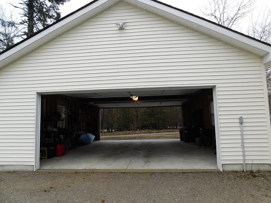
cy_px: 102
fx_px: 180
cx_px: 136
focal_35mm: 23
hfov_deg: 73.9
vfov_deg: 58.9
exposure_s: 1/250
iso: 125
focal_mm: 4
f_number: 3
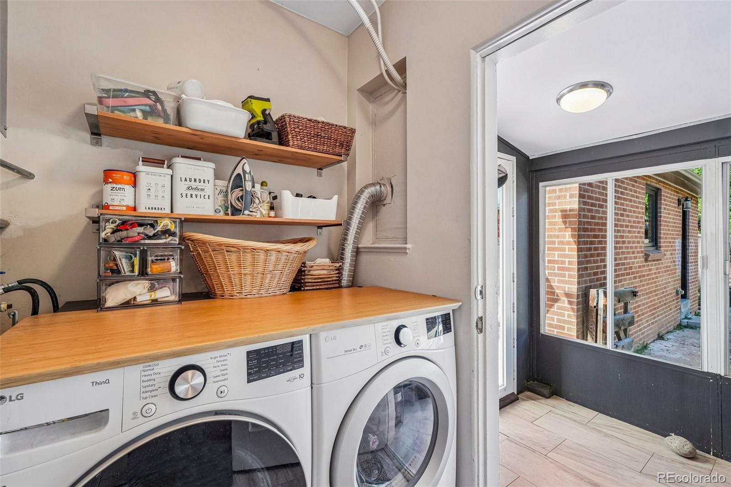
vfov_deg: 77.3
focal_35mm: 15
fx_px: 305
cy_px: 244
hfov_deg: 100.4
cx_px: 366
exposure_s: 1/30
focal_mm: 10
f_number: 8
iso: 800
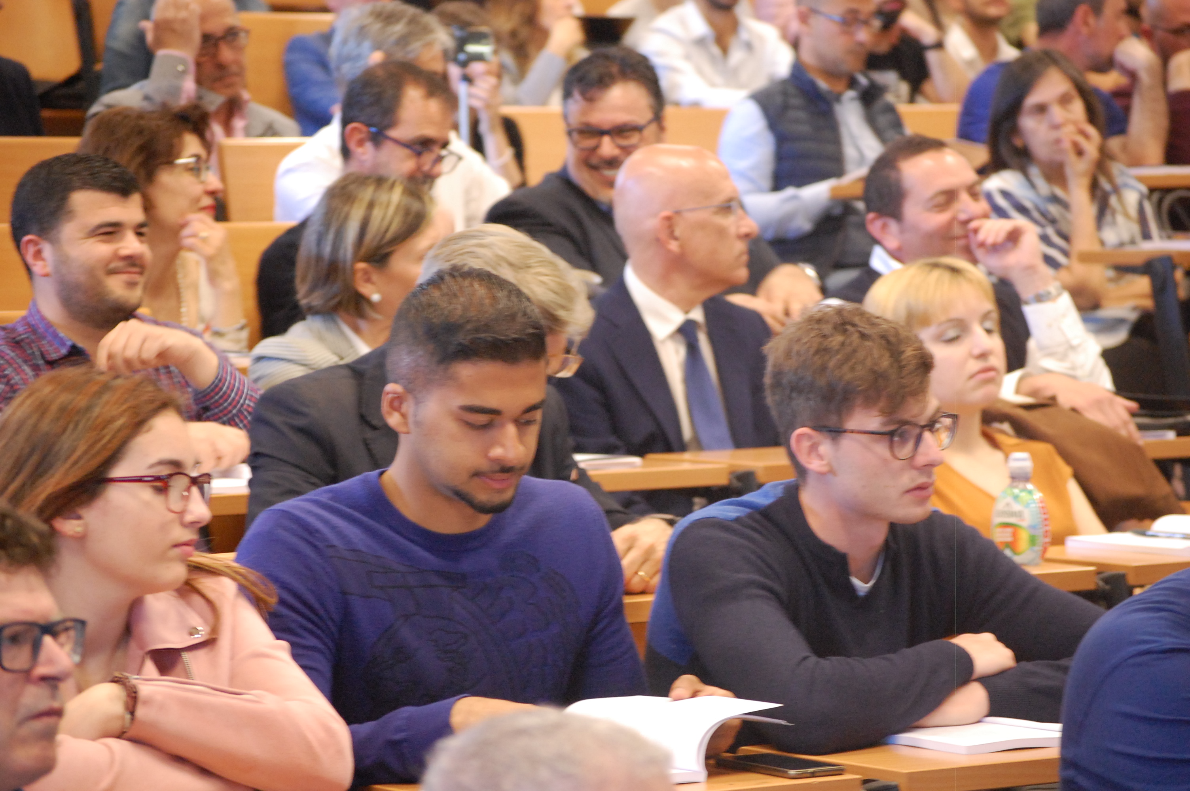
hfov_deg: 14.0
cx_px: 595
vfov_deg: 9.3
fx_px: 4855
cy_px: 396
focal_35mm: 147
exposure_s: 1/30
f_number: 4.5
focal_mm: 98
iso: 1600
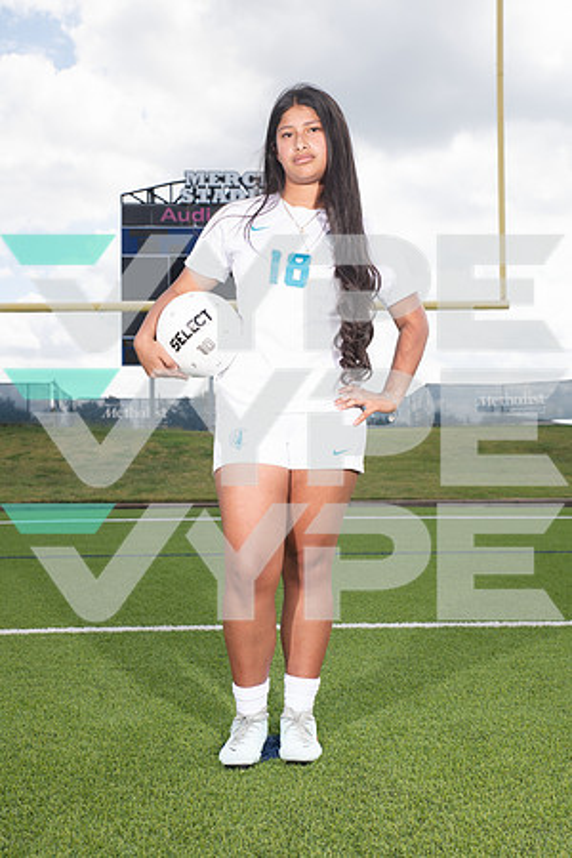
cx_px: 286
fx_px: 1001
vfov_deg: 46.4
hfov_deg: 31.9
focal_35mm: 42
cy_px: 429
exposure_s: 1/320
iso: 125
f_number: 7.1
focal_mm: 42
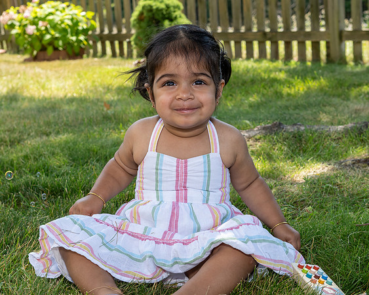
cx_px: 205
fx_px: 736
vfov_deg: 22.7
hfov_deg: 28.1
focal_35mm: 67
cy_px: 140
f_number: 5.6
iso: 280
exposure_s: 1/250
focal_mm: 38
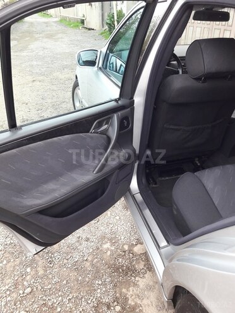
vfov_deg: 63.4
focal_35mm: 28
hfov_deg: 49.7
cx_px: 118
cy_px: 156
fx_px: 253
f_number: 1.9
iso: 64
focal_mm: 3.7
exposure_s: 1/100
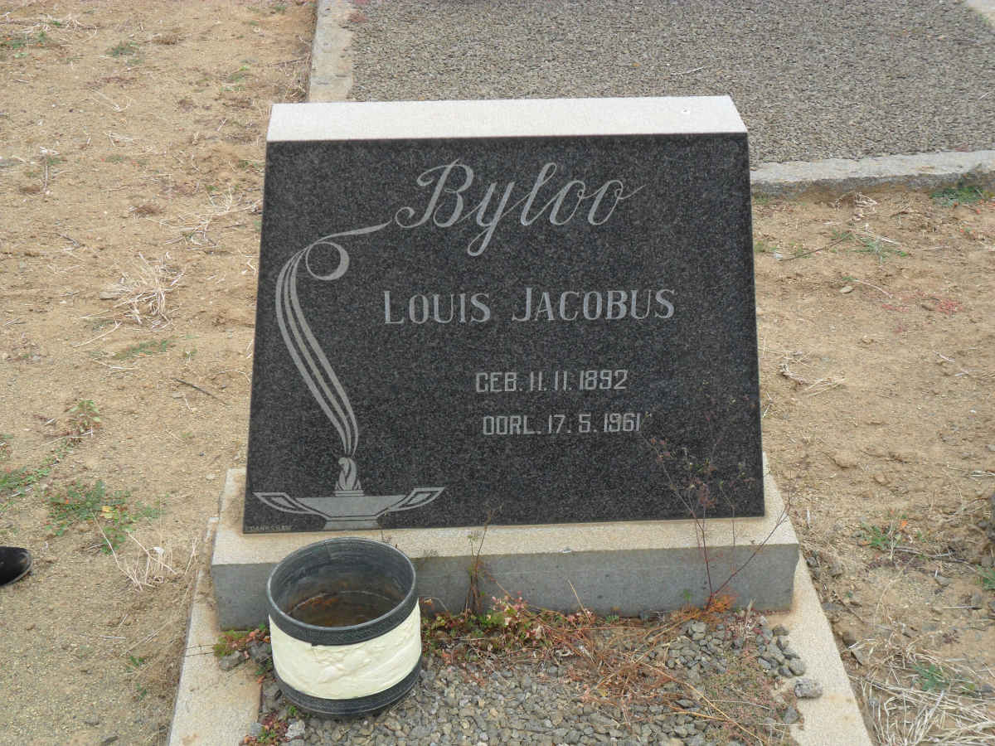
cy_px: 373
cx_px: 498
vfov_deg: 28.0
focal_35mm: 52
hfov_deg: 36.8
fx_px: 1495
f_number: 5
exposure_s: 1/125
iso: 100
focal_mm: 9.3
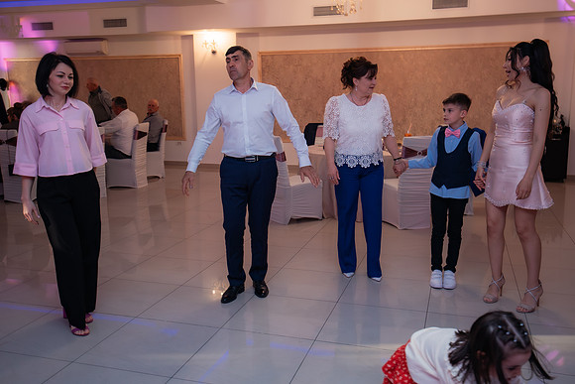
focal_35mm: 35
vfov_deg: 37.9
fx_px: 559
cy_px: 192
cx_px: 283
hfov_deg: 54.5
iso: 1600
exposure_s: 1/200
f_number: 2.8
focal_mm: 30
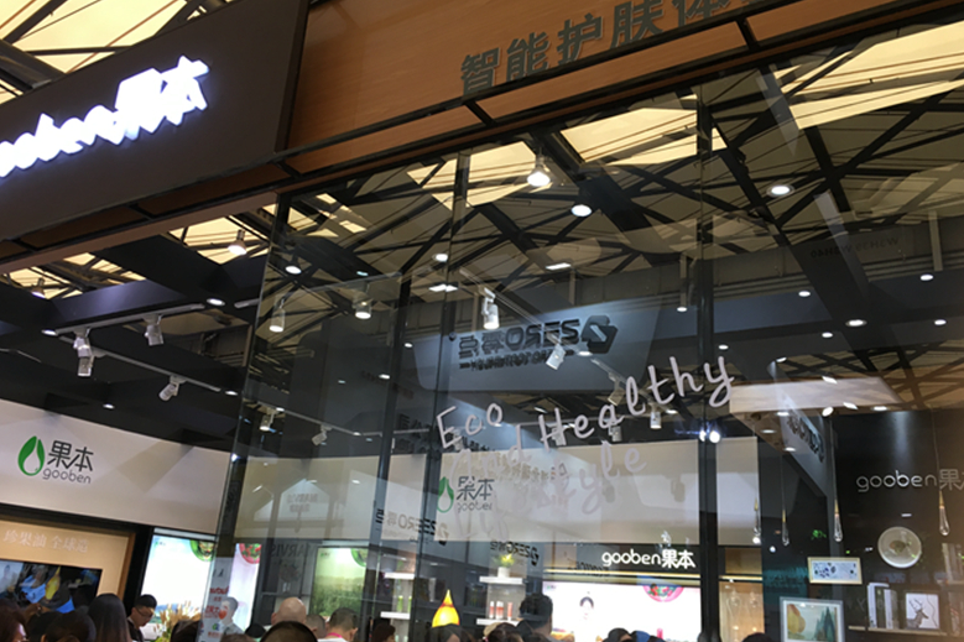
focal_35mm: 31
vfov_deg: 42.3
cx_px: 489
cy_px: 323
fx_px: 830
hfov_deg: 60.3
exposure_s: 1/33
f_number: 2.2
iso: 25
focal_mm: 4.15
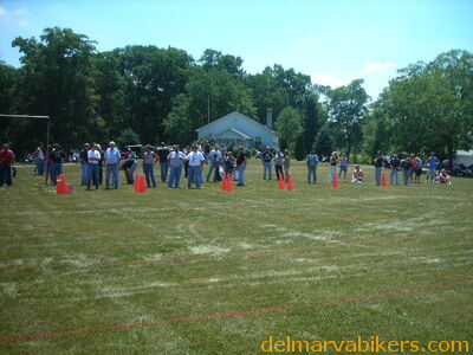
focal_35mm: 38
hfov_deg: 49.0
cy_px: 178
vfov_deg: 37.7
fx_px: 519
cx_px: 236
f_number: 6.4
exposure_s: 1/112
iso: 50
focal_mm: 6.3
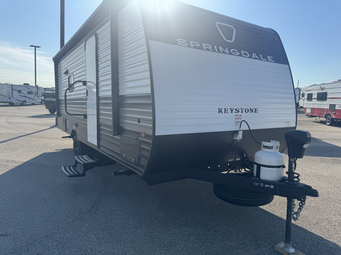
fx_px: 236
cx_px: 170
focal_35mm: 24
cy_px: 128
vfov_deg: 56.8
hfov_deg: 71.6
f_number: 1.78
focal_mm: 6.76
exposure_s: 1/4310
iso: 80
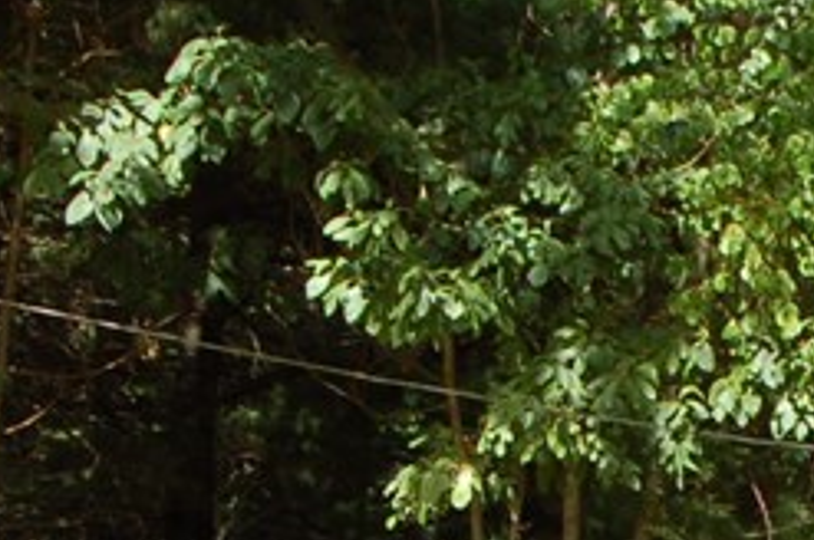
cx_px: 1376
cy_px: 333
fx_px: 5058
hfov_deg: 8.9
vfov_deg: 6.1
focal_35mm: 224
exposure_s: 1/160
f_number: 6.3
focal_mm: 34
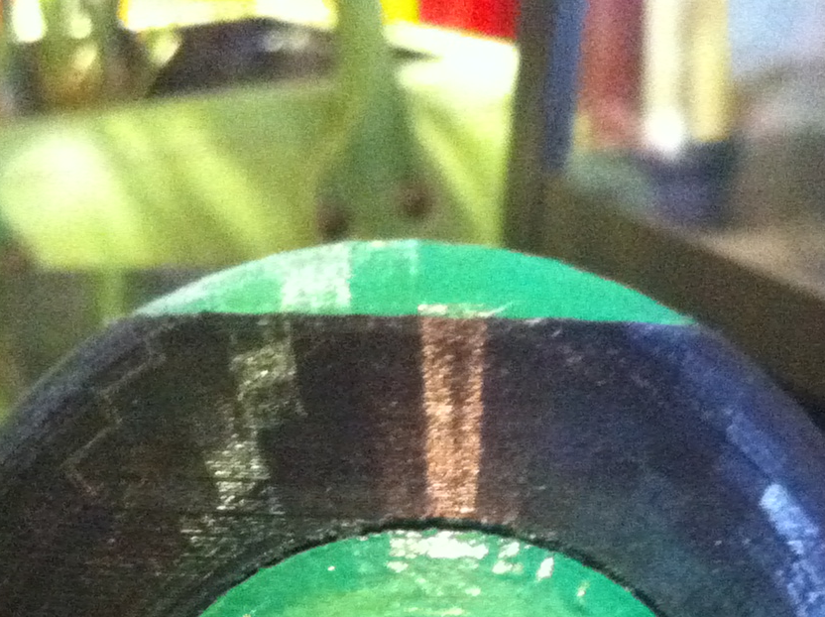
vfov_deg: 13.1
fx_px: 2595
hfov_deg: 18.0
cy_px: 816
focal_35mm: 109
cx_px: 542
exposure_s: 1/15
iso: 1000
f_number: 2.8
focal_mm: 3.85
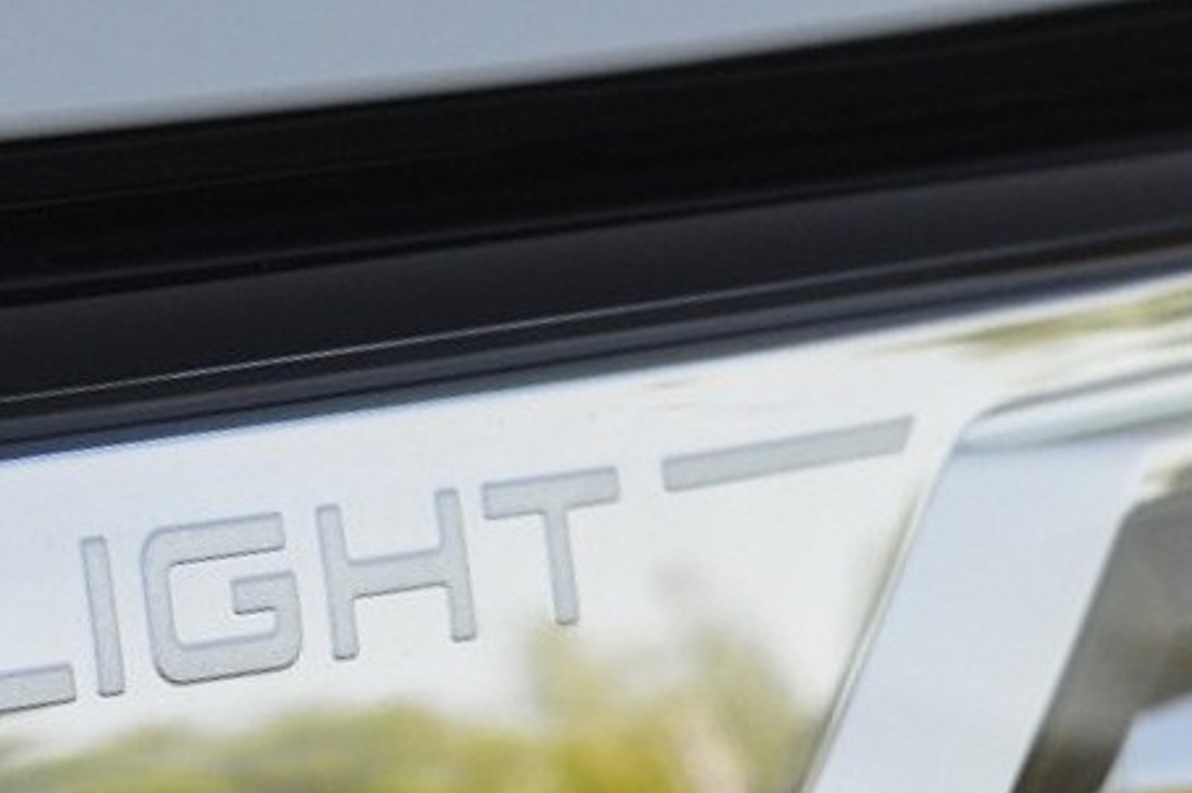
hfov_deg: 7.0
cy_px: 633
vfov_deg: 4.7
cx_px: -18
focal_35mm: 295
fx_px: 9753
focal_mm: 55
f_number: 10
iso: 400
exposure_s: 1/320
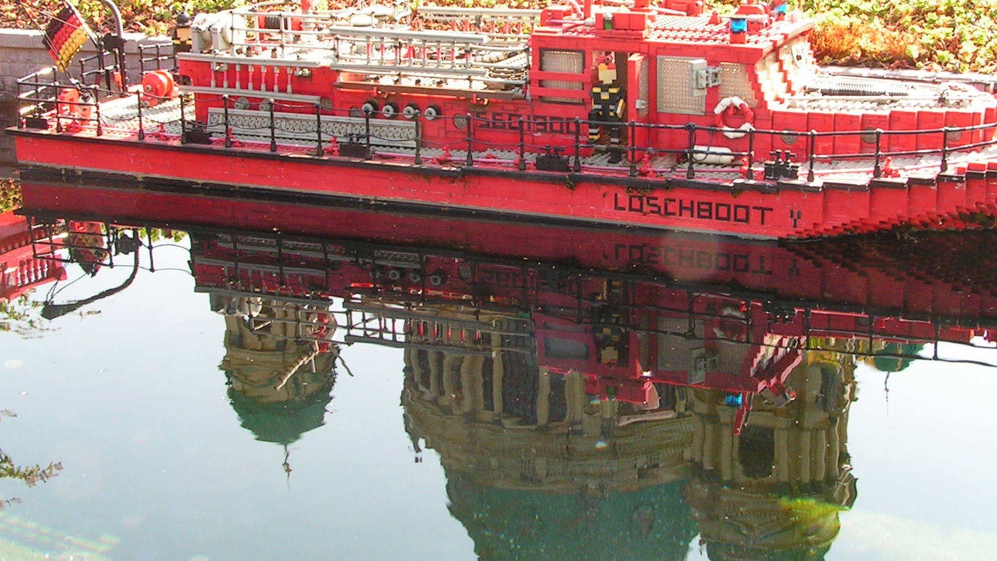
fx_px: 1533
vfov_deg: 20.6
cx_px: 601
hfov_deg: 35.9
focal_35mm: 58
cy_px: 152
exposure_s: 1/40
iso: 50
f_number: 5.6
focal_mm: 6.8
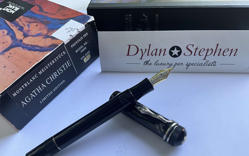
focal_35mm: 31
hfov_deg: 61.2
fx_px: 210
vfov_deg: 40.5
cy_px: 91
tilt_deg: -52.5
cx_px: 125
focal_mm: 3
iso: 64
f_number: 1.8
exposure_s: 1/122
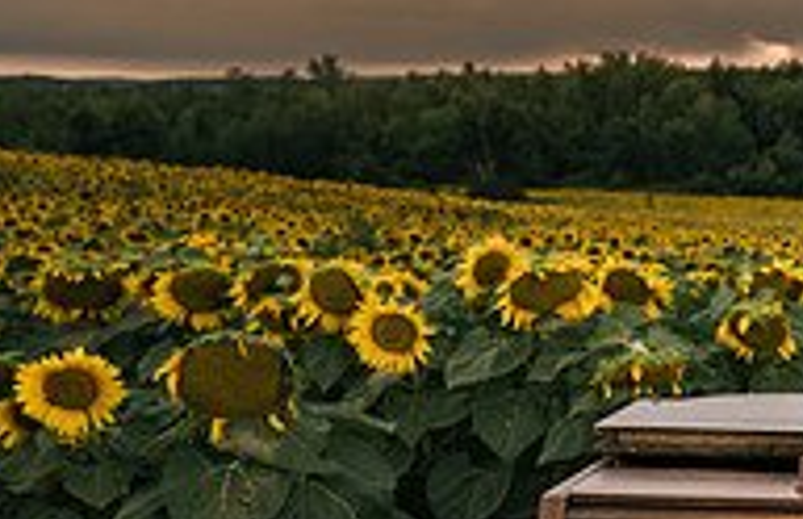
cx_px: 1108
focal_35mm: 73
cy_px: 404
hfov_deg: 23.8
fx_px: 1613
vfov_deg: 18.1
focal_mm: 24
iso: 64
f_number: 5
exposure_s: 1/100
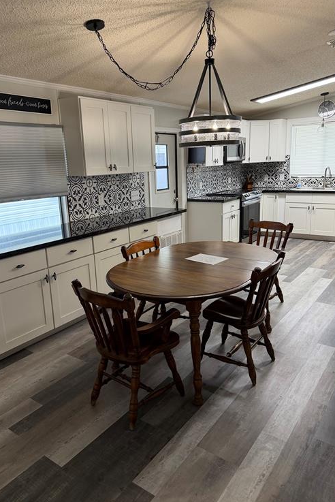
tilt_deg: -13.7
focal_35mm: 26
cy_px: 247
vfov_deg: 69.4
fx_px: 363
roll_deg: +1.8
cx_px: 159
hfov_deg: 49.6
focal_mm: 6.76
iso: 160
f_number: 1.78
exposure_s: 1/60
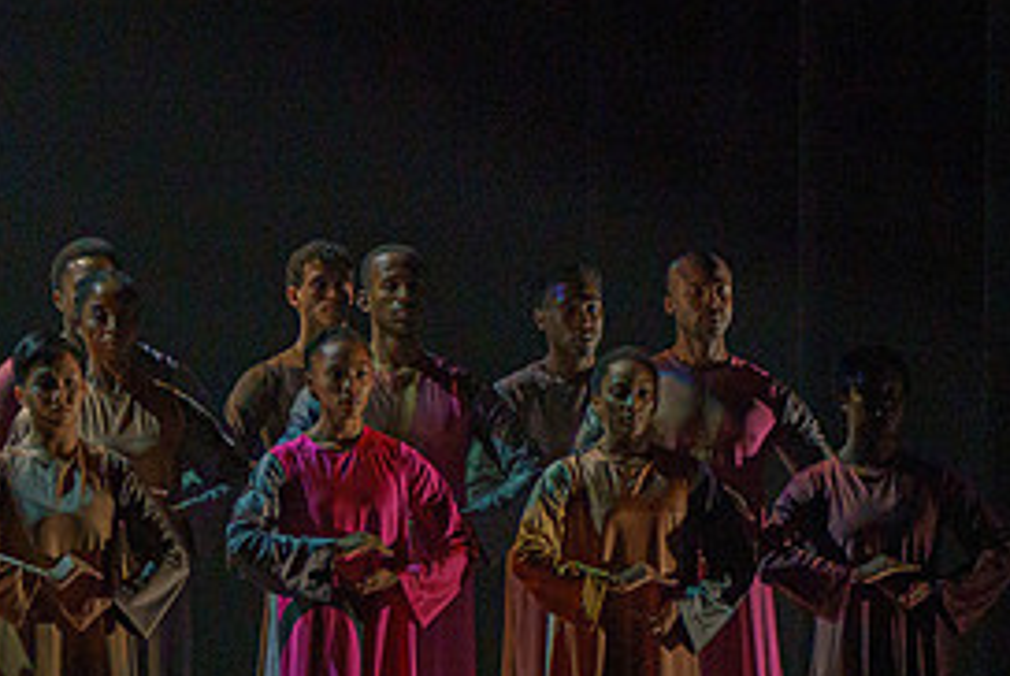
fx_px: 14183
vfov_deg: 2.7
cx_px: 114
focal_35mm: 505
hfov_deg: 4.1
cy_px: 223
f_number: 5.6
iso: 6400
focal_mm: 200
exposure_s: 1/250
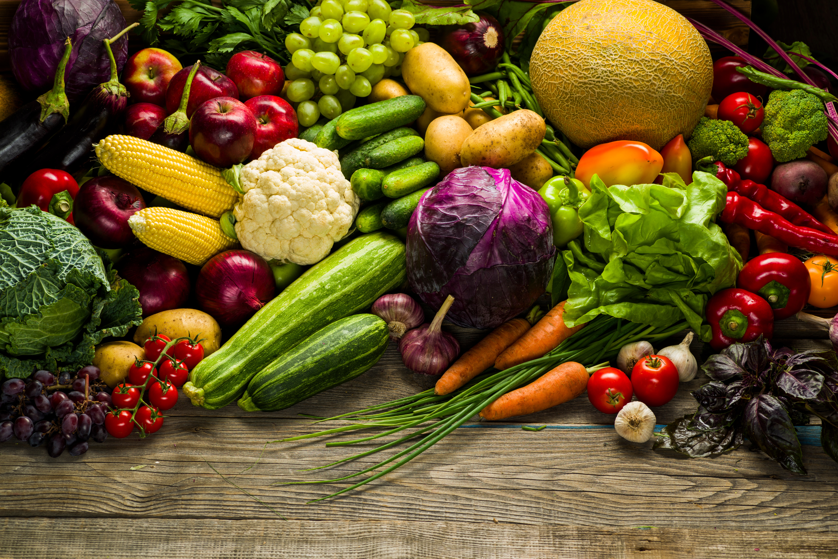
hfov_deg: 20.4
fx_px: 2328
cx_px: 419
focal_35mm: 100
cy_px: 280
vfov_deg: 13.7
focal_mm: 100
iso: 100
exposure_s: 1/125
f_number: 9.5
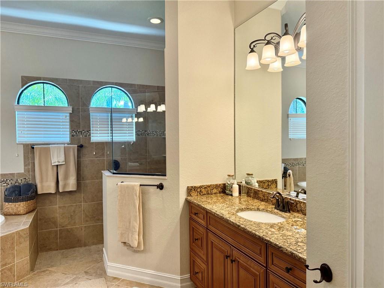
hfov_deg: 71.6
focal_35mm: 24
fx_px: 266
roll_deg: +1.7
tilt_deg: -2.9
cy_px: 144
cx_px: 192
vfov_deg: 56.8
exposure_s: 1/172
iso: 160
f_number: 1.78
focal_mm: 6.76
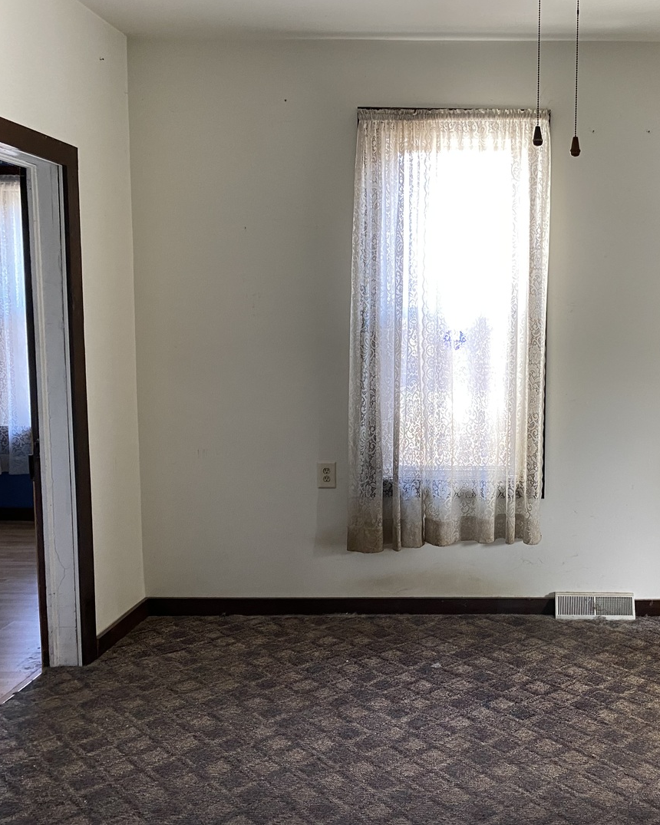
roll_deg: -0.6
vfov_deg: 52.8
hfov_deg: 41.9
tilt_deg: -5.5
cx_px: 506
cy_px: 411
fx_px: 830
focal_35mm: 34
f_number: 1.8
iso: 200
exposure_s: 1/60
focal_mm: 4.25
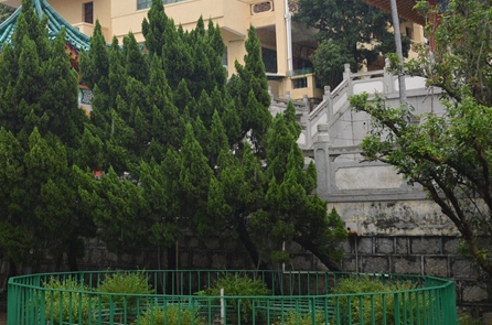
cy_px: 14
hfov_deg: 31.2
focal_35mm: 62
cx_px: 65
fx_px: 845
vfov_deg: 21.2
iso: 100
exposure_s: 1/250
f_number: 5
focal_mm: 18
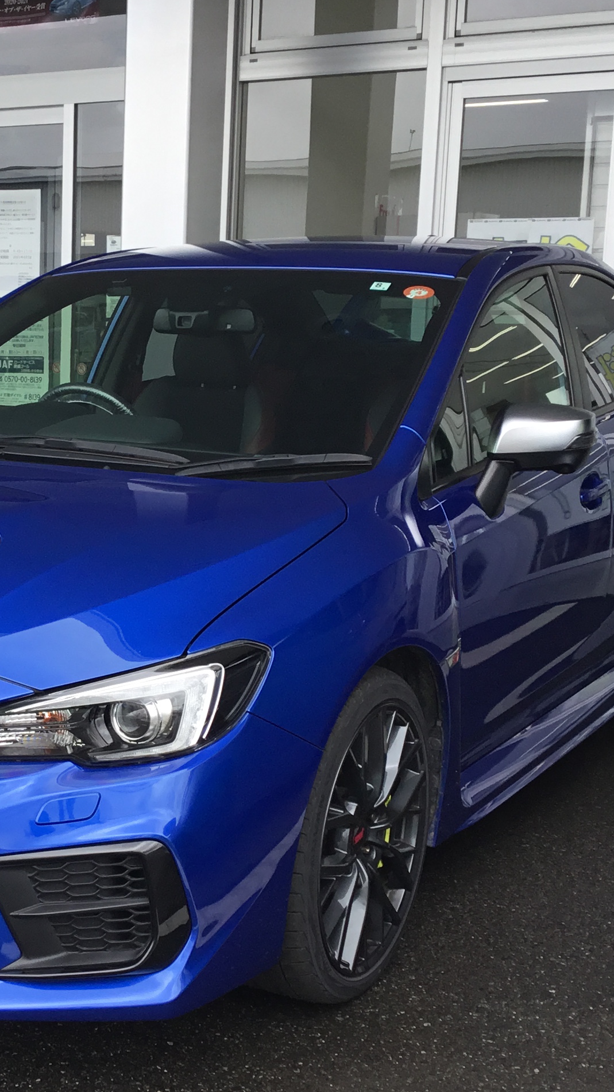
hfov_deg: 20.2
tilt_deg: -12.1
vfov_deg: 36.0
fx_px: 1679
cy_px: 615
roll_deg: -1.6
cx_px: 32
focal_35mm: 58
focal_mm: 3.3
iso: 25
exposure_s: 1/310
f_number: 2.4
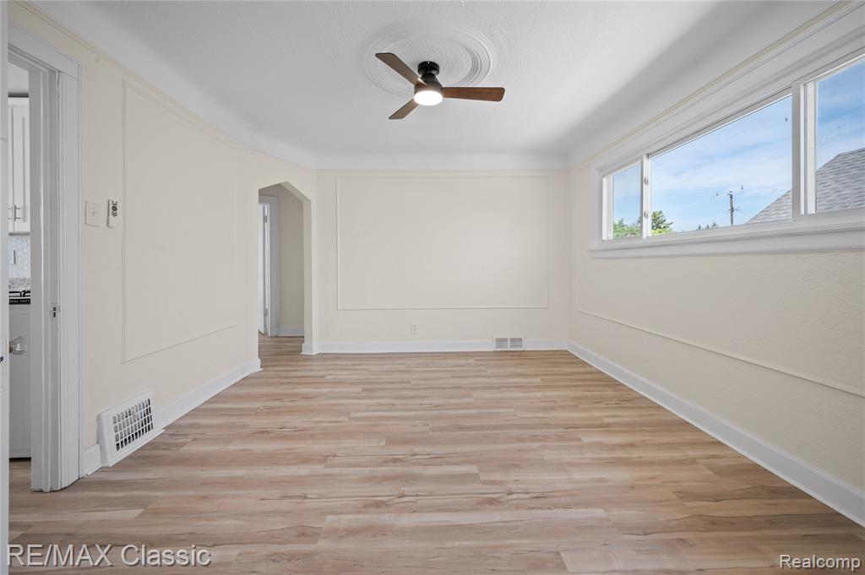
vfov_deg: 81.1
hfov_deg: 104.3
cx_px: 432
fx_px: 336
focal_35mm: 14
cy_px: 288
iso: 100
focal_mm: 14
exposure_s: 1/6
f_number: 11
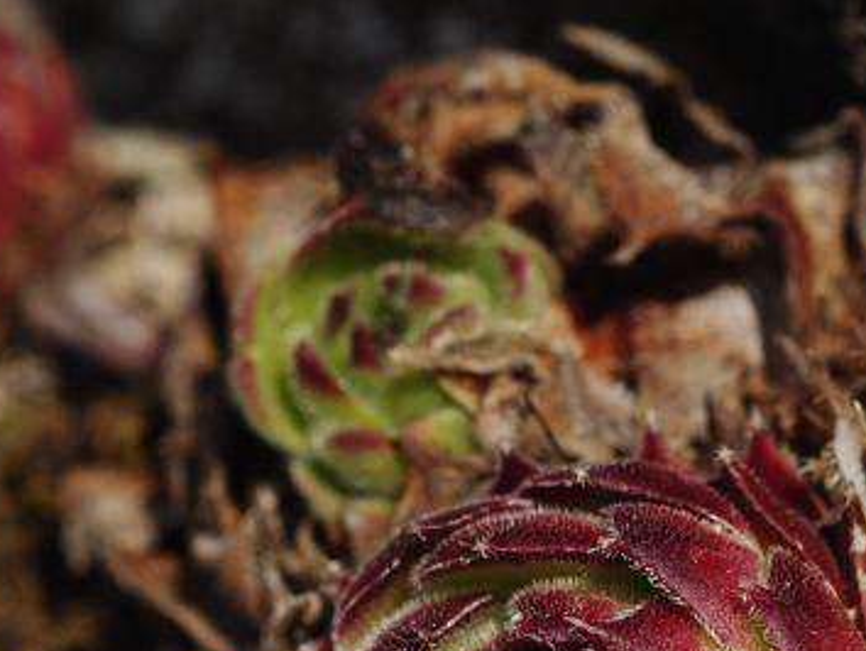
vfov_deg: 5.4
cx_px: 707
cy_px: 553
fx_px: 6937
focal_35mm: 277
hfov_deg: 7.1
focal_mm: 85
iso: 100
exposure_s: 1/250
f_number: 9
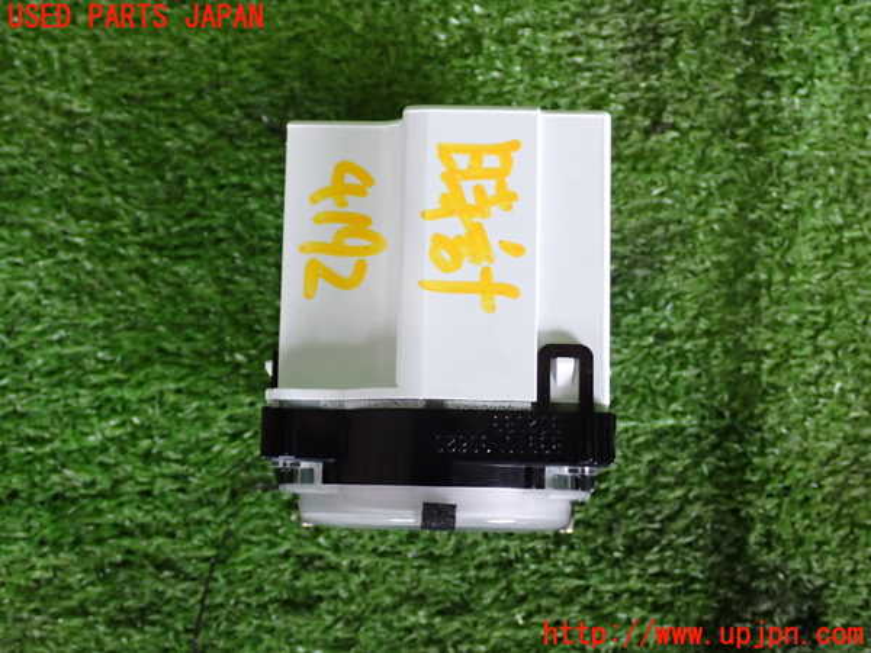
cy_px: 326
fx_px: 1183
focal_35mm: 47
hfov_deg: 40.4
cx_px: 436
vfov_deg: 30.9
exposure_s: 1/50
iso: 640
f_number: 3.1
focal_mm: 8.4
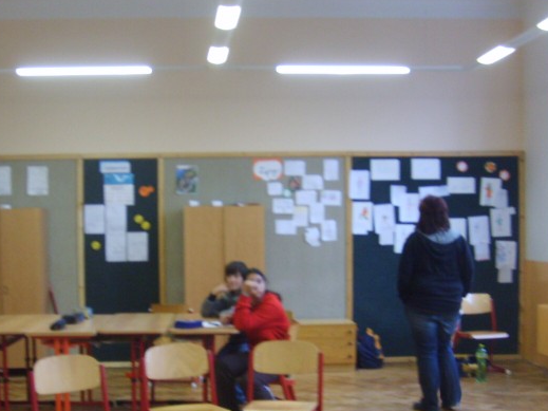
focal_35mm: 54
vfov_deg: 26.9
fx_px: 855
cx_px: 189
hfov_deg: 35.3
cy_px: 270
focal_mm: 5.8
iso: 140
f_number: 2.8
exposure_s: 1/30
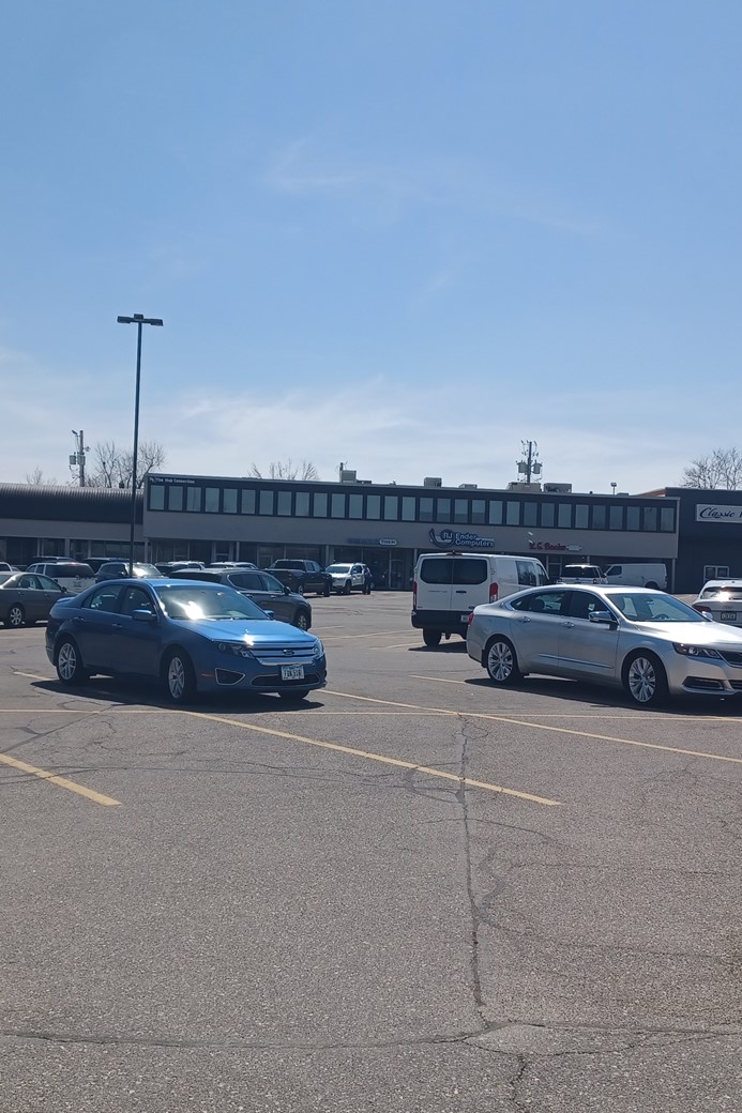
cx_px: 360
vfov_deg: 48.4
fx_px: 1237
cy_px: 583
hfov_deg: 33.4
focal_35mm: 40
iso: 32
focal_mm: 4.6
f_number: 1.8
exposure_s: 1/752
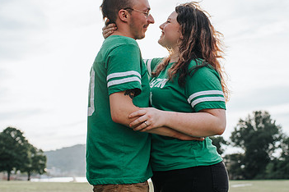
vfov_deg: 23.0
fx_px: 474
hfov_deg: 33.5
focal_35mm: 59
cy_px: 78
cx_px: 200
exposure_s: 1/1000
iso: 100
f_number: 3.2
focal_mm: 35
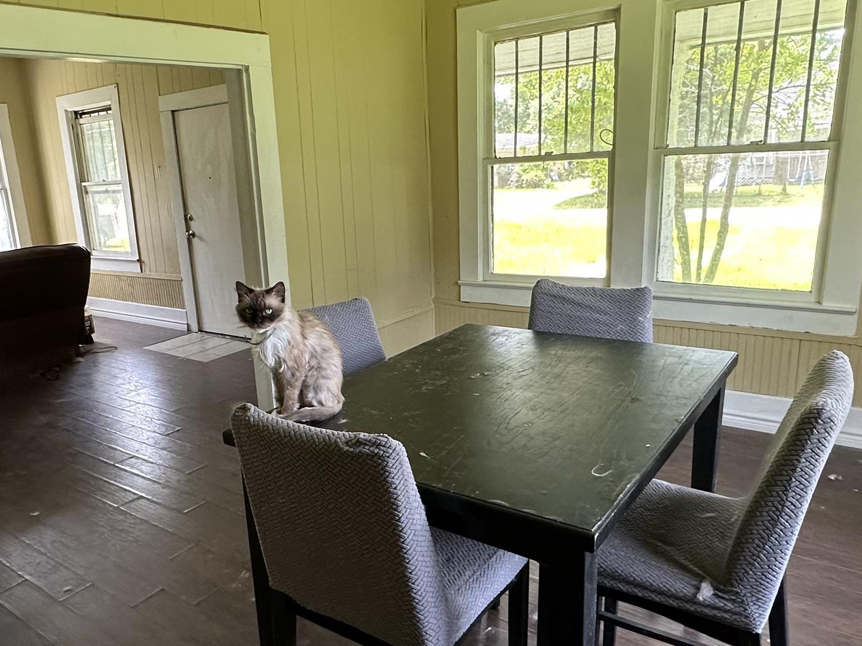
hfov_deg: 63.0
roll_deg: +3.1
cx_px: 351
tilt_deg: -14.4
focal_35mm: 28
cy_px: 345
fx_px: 697
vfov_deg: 49.7
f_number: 2.2
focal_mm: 2.22
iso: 200
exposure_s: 1/99
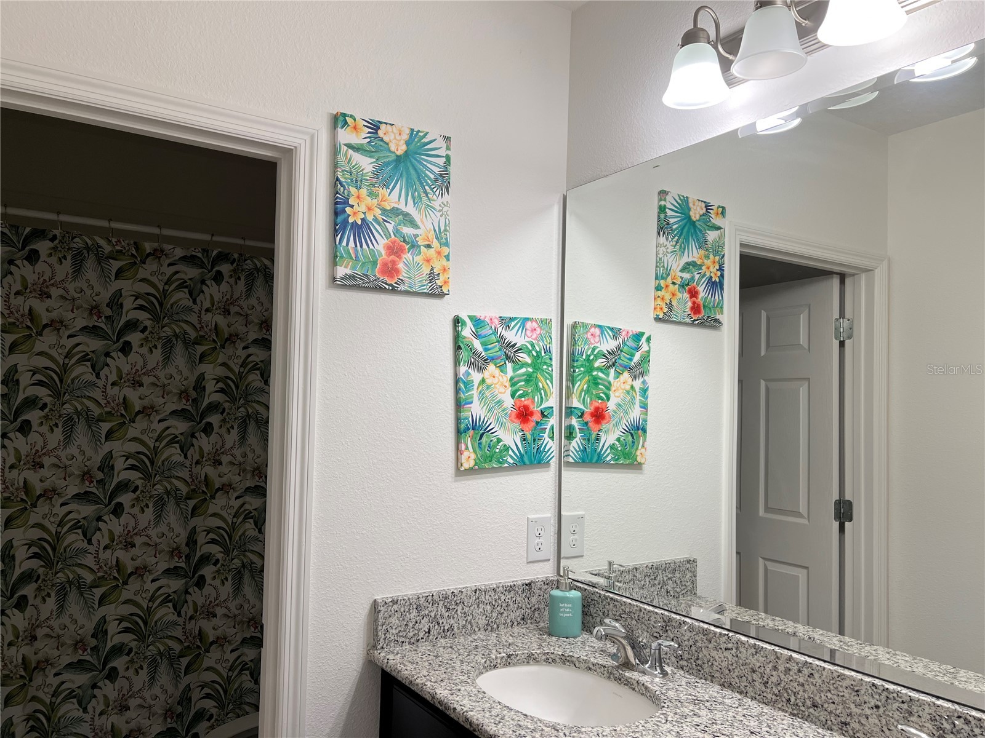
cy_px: 369
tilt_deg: +1.5
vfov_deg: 53.1
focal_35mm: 26
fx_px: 740
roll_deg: -0.8
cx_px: 492
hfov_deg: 67.3
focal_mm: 5.7
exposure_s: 1/120
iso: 64
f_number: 1.5
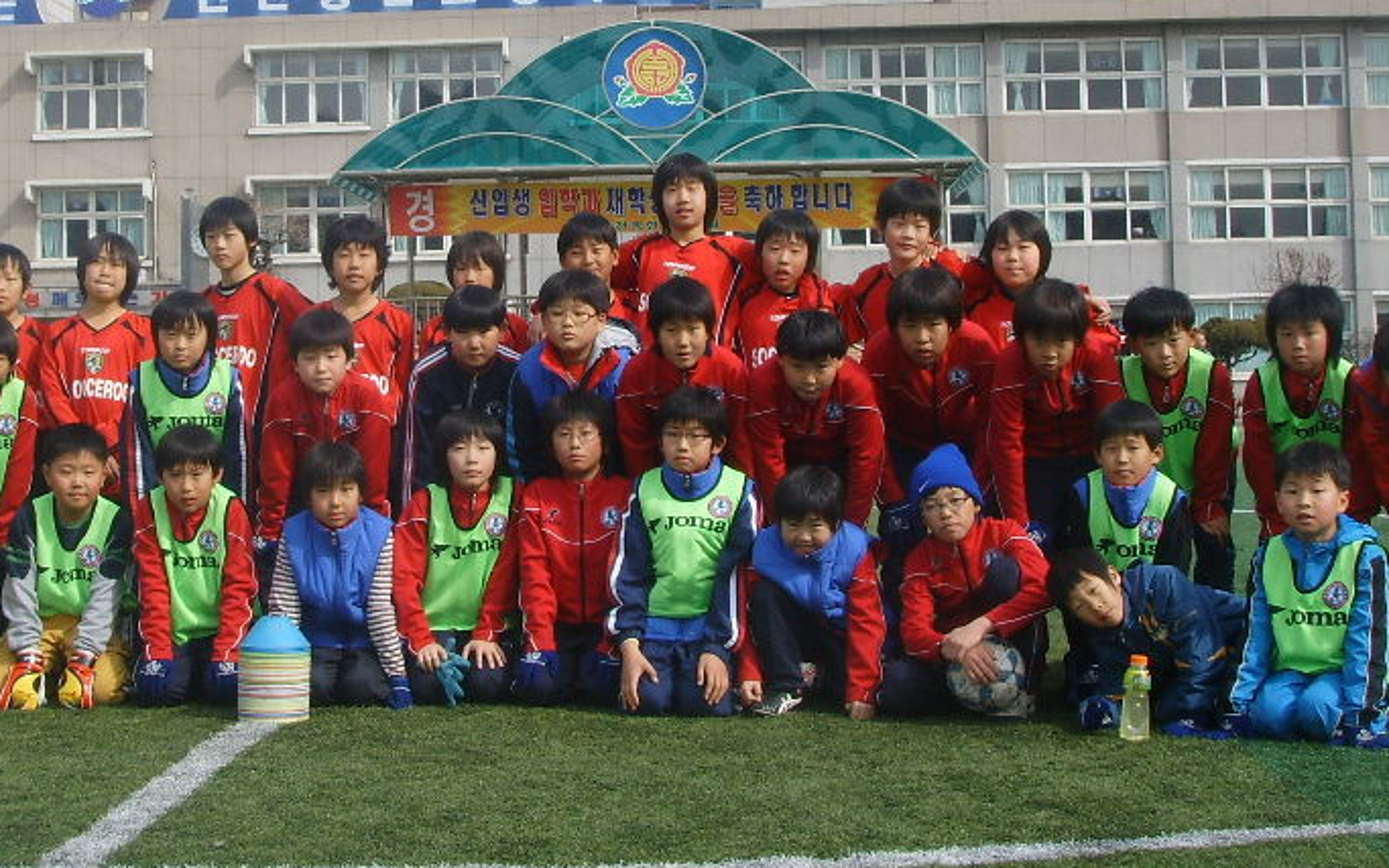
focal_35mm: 62
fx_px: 2347
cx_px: 527
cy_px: 272
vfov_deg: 20.9
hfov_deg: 32.8
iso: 50
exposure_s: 1/250
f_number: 6.3
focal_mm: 6.6
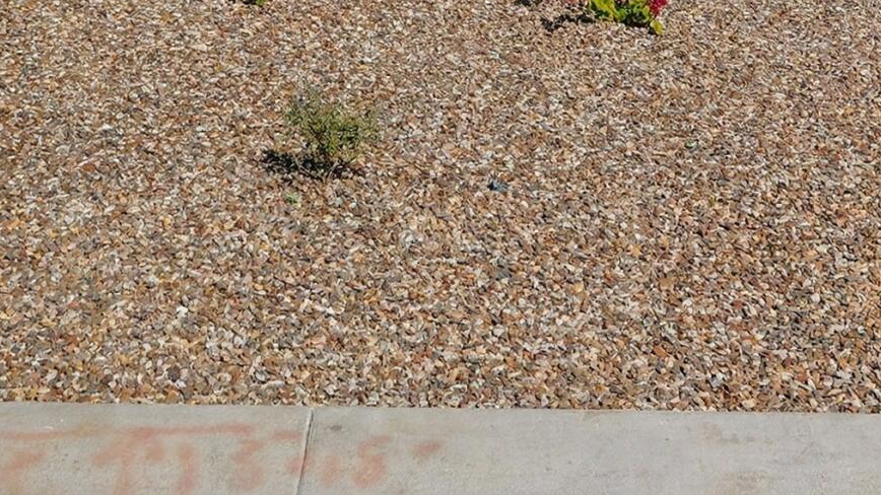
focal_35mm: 76
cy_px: -332
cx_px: 401
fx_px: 1775
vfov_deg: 14.4
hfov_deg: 27.9
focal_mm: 21
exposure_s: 1/8000
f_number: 9
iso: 100
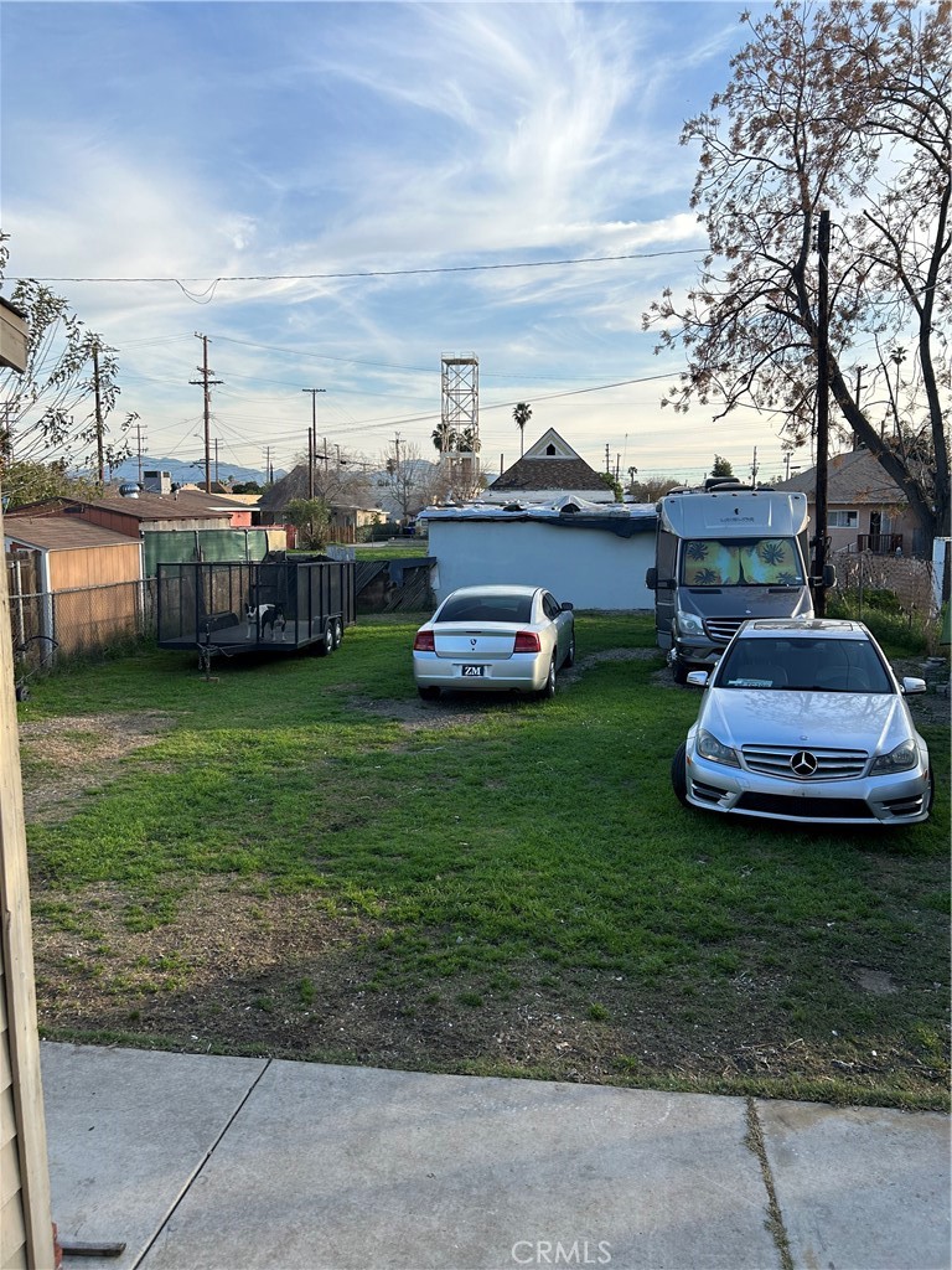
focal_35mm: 26
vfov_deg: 67.3
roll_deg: +0.0
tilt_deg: -4.3
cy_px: 635
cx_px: 476
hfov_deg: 53.1
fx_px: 953
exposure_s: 1/1751
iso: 50
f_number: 1.5
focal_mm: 5.7
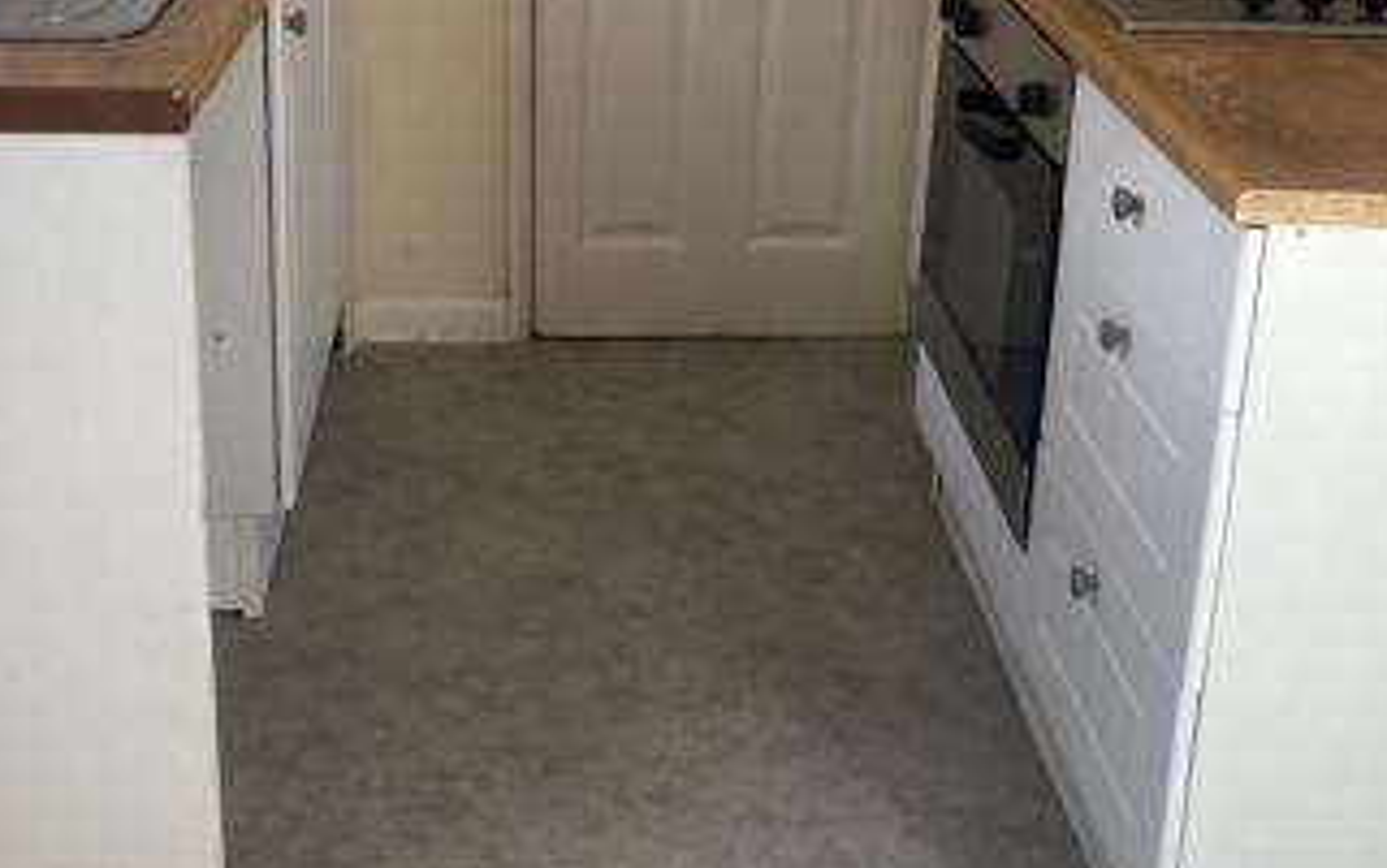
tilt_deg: -16.5
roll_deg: -0.8
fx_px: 1891
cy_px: 71
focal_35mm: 50
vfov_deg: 25.0
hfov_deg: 40.0
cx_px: 529
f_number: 1.8
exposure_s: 1/121
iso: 125
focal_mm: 4.25
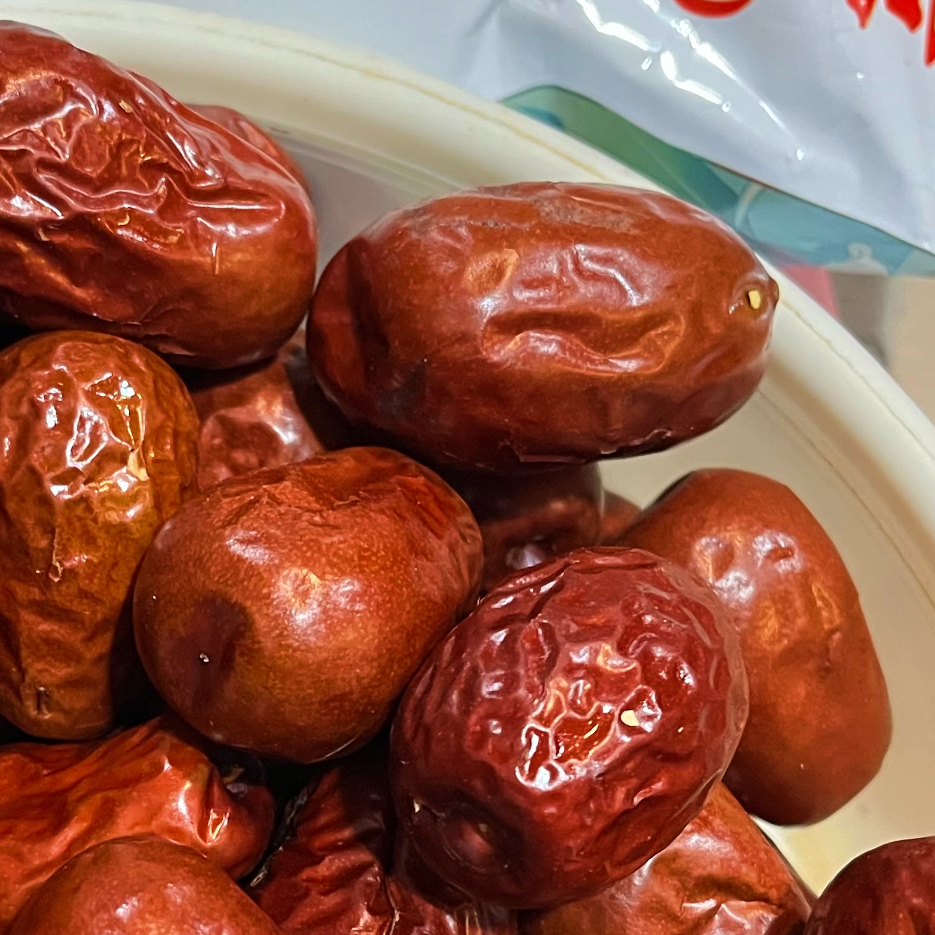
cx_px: 155
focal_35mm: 65
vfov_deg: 25.9
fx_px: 1986
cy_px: 786
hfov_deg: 25.9
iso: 500
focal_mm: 5.1
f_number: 1.6
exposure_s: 1/60
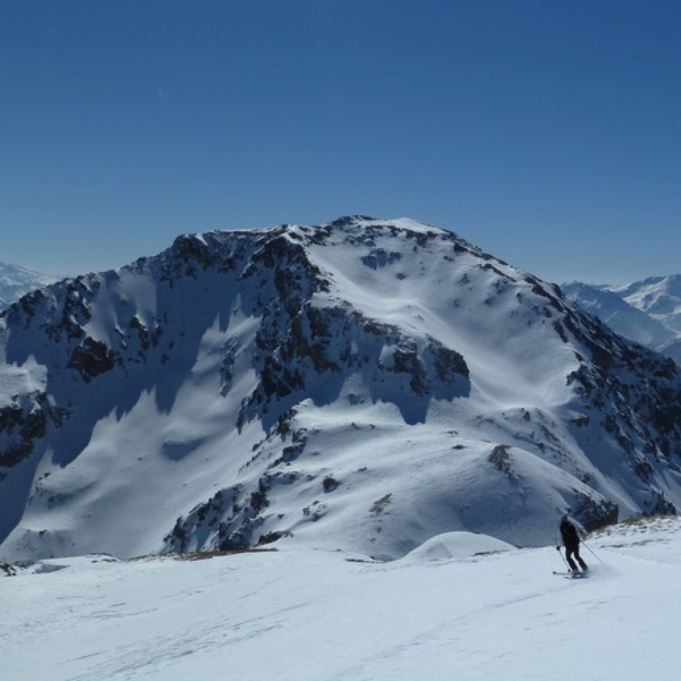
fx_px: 1068
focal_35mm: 48
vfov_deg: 35.4
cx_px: 428
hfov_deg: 35.2
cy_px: 340
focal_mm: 6.5
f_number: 6.3
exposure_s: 1/1300
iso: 80
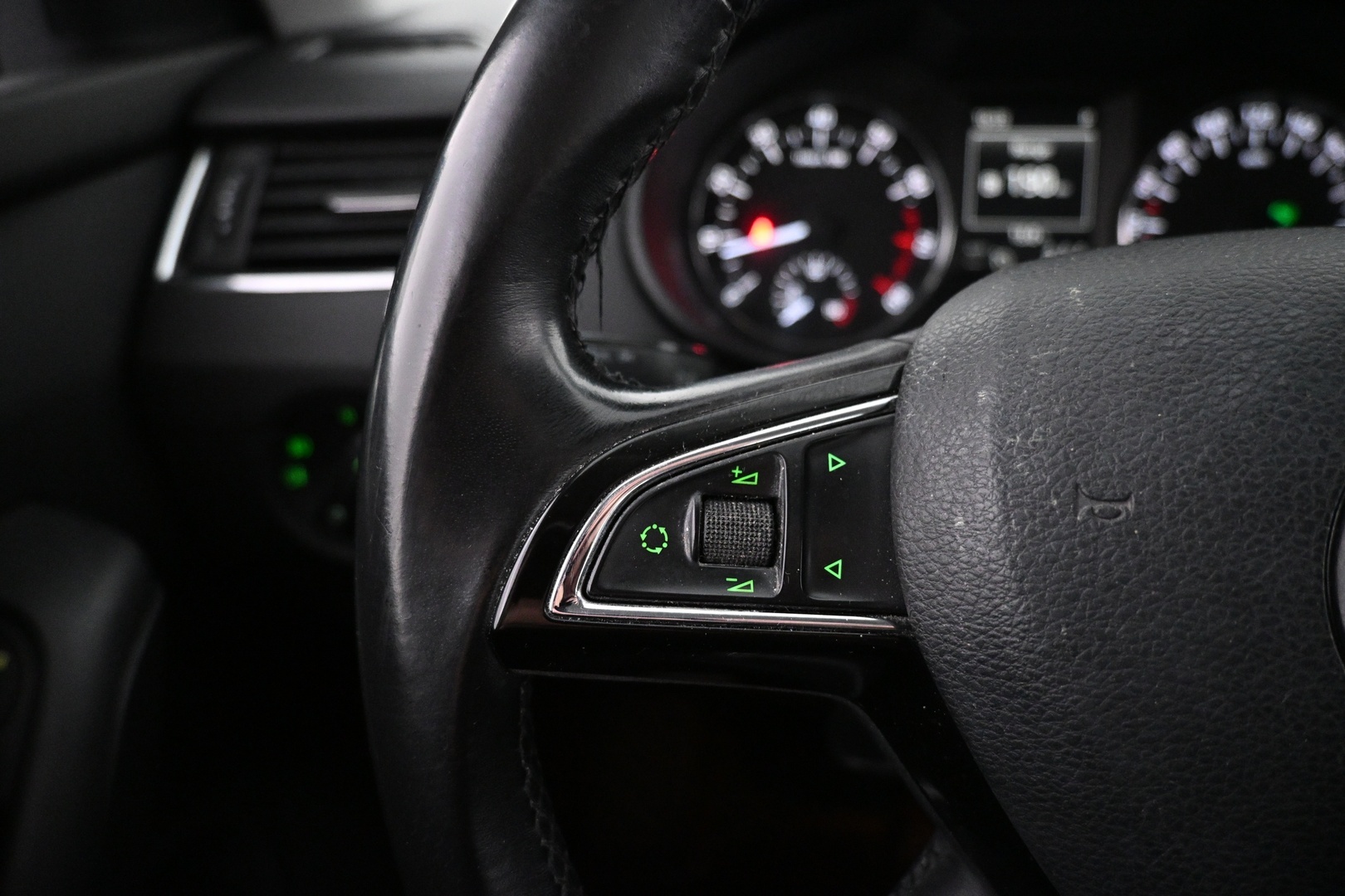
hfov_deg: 73.7
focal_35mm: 24
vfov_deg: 53.1
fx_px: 897
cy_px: 448
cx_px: 672
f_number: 3.5
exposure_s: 1/50
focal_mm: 16
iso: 4000
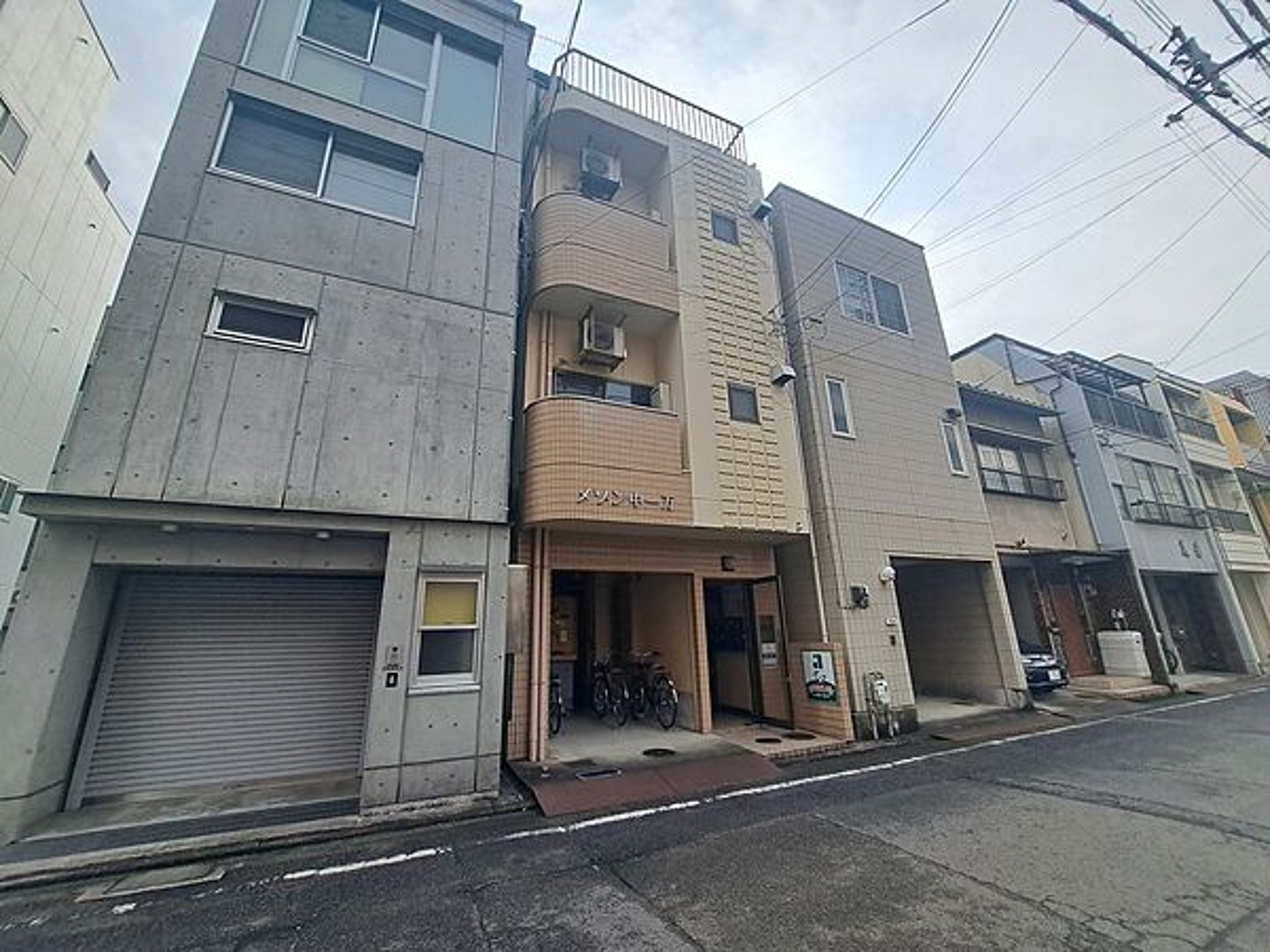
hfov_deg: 106.2
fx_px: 477
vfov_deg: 89.9
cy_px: 476
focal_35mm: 13
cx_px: 635
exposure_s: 1/1167
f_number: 2.2
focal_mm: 1.74
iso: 50
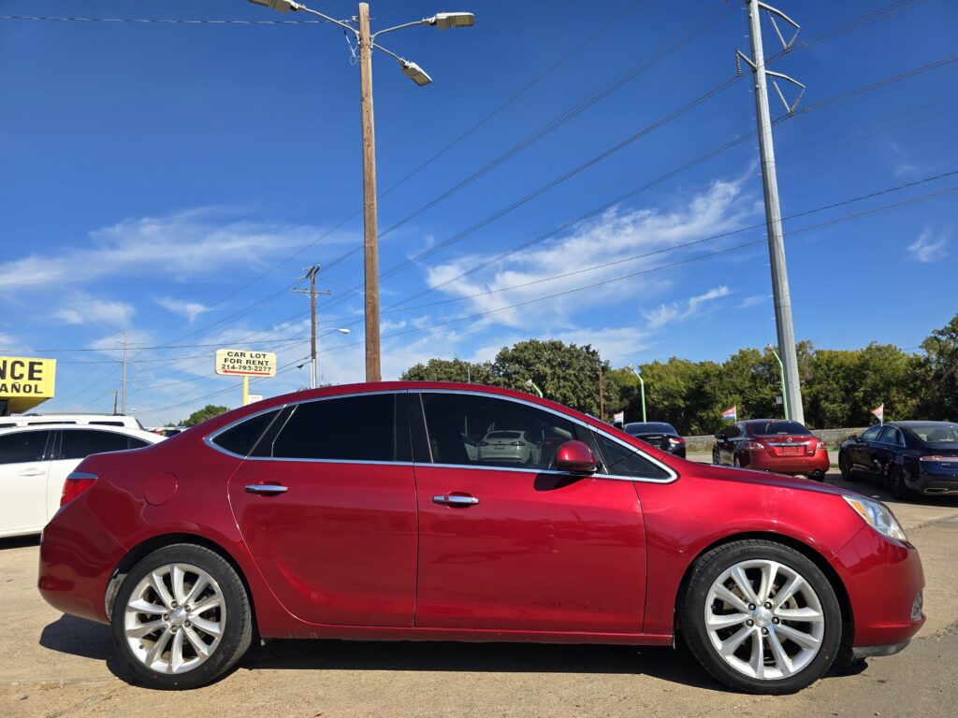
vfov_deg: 58.9
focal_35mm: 23
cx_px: 479
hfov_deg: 73.9
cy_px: 359
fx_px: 637
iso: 12
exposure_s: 1/914
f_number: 1.7
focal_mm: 6.3
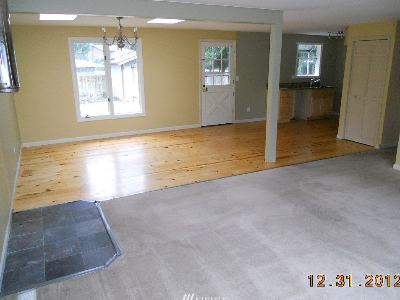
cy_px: 153
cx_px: 205
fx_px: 335
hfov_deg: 61.6
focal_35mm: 29
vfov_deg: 48.2
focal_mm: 4.9
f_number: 3.2
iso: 400
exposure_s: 1/30
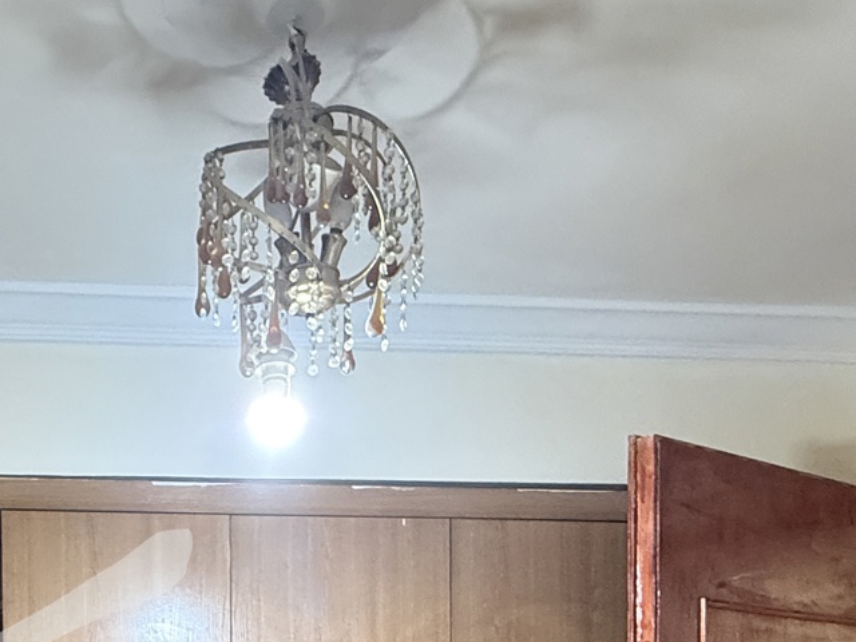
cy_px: 843
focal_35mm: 42
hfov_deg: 43.1
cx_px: 193
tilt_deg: -1.1
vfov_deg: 28.1
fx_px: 1039
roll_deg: -0.2
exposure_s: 1/50
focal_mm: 2.22
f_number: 2.2
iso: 500
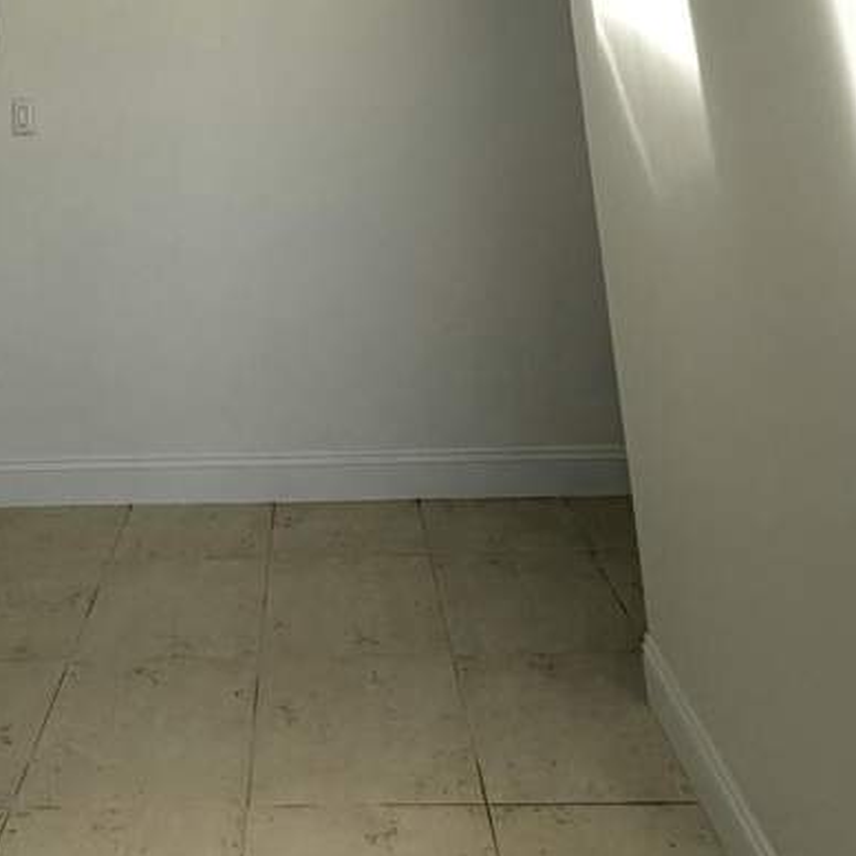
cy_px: -254
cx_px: 274
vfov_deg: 34.5
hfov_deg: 47.5
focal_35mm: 34
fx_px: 951
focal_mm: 2.22
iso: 50
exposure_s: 1/502
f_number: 2.2
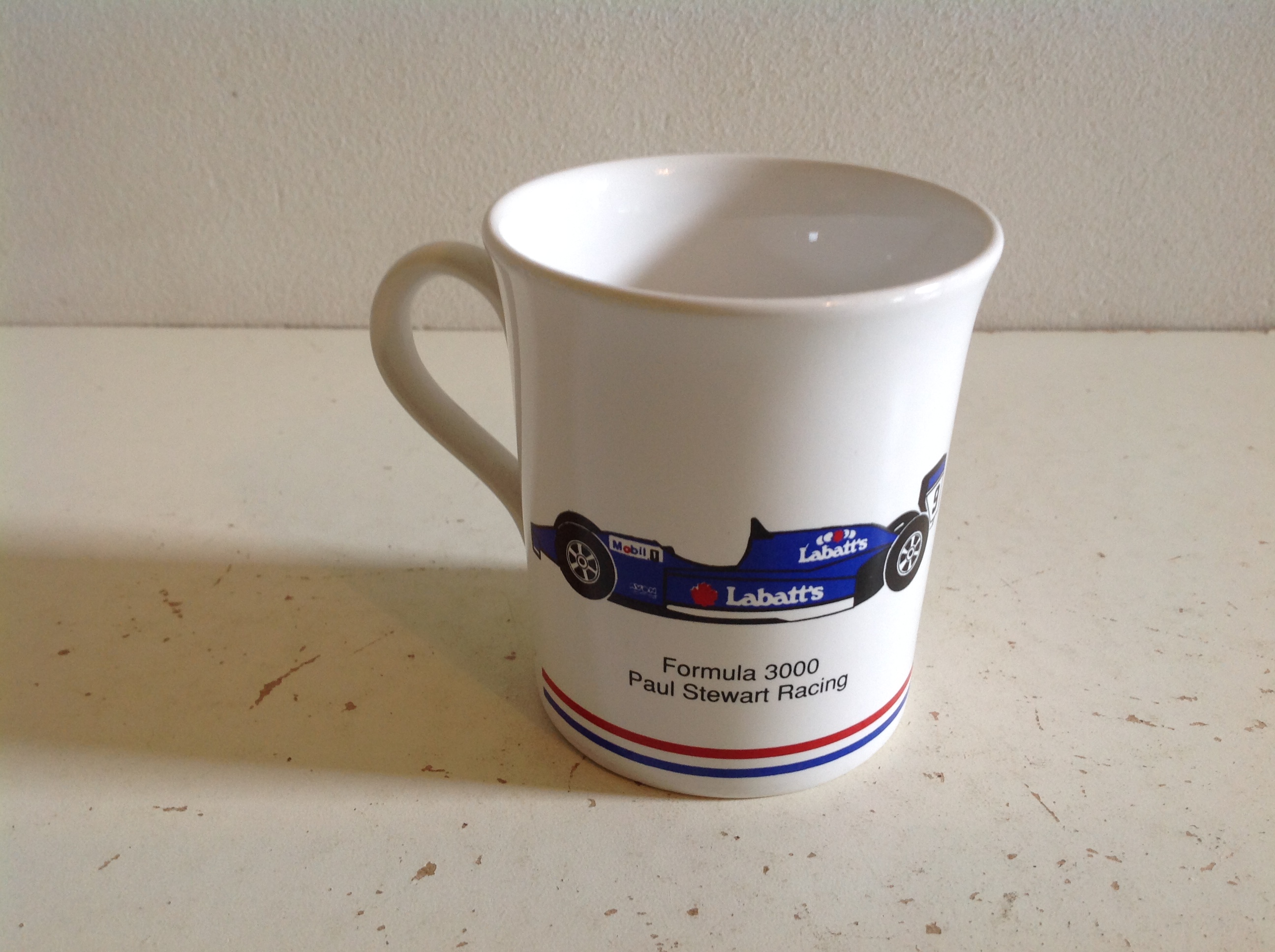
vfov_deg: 40.6
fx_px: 1287
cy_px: 476
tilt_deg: -26.9
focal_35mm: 35
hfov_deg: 52.7
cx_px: 638
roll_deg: -0.6
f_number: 2.4
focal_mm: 4.28
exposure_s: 1/15
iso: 64
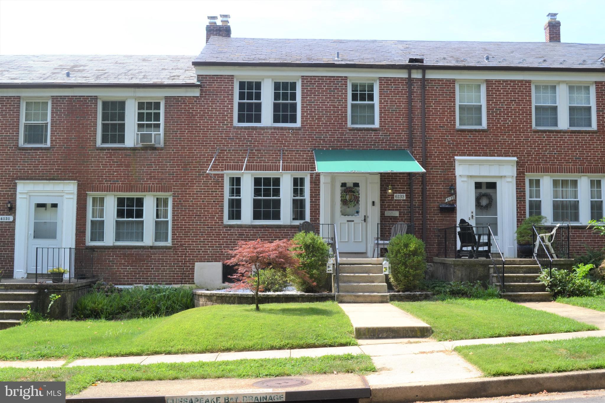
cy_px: 202
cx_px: 302
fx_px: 706
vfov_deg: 31.9
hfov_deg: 46.4
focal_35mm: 42
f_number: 9
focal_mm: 28
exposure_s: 1/320
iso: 400
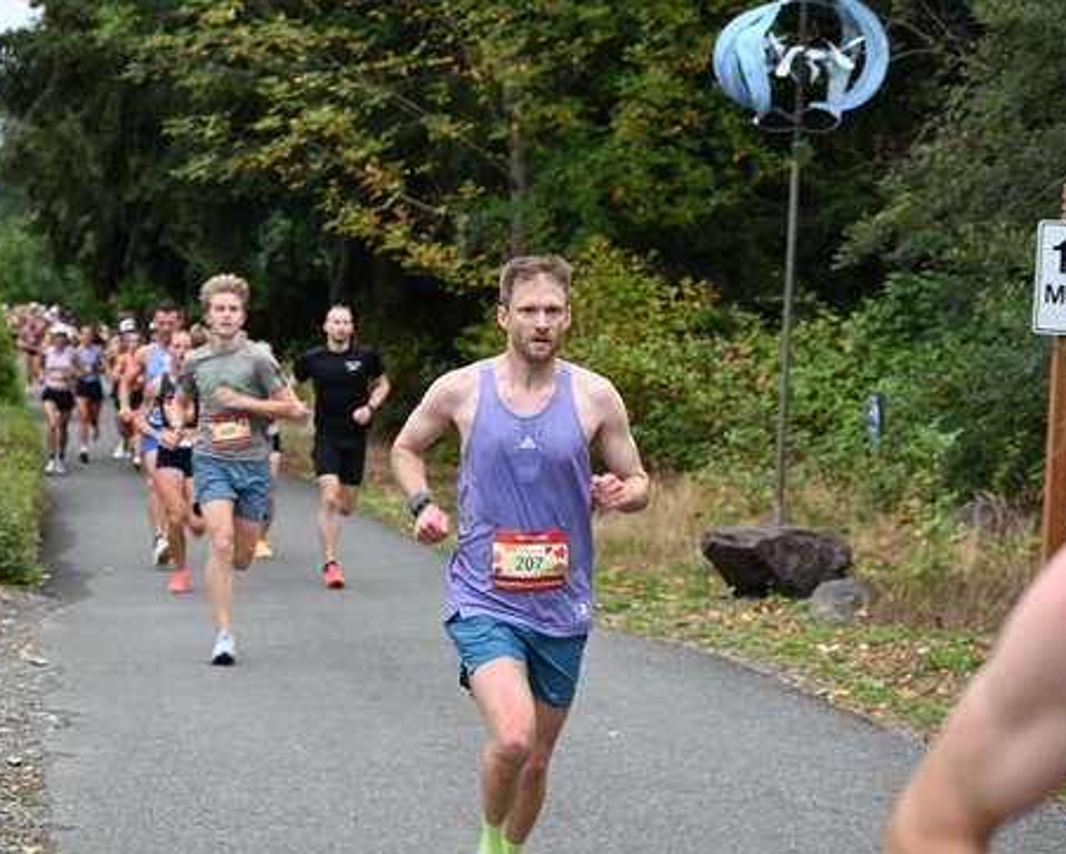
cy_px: 431
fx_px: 3314
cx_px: 578
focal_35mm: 105
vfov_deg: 14.7
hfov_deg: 18.3
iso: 500
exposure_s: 1/125
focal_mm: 92
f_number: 6.3
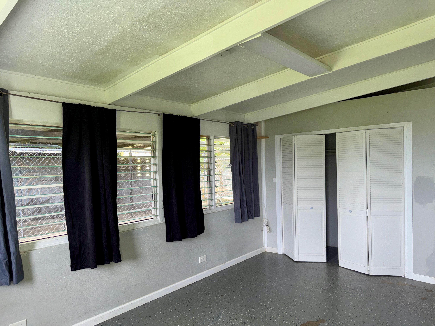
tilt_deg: -1.6
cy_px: 163
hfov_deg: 71.6
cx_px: 218
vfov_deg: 56.8
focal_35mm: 24
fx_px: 302
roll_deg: +1.9
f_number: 1.78
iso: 64
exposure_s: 1/40
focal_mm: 6.76
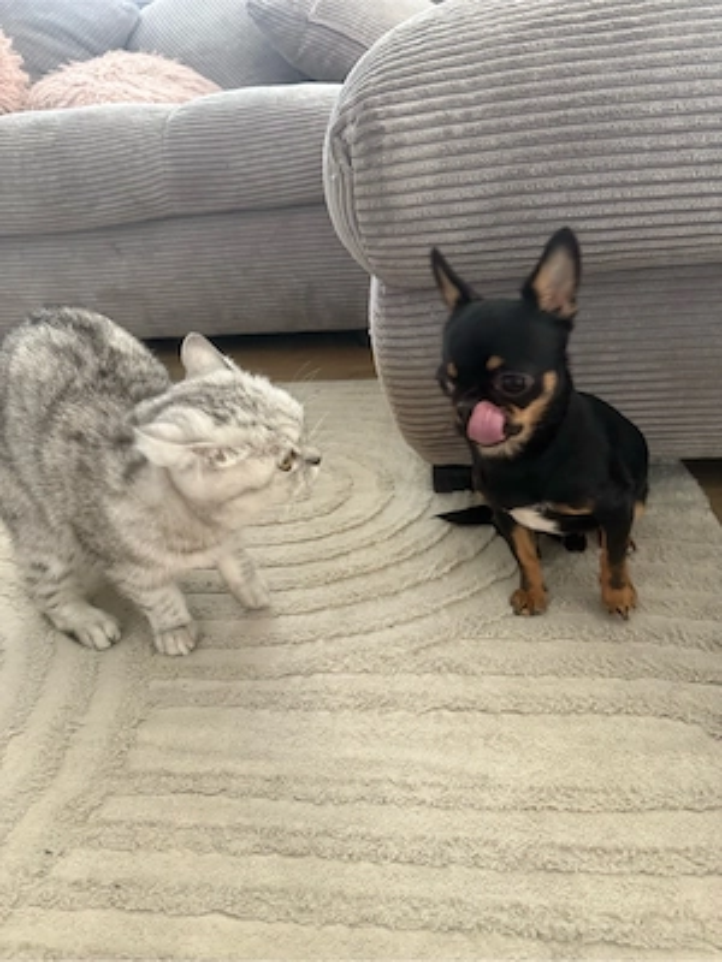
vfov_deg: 71.6
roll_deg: +5.6
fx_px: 667
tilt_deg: -28.5
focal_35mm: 24
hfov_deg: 56.8
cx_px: 361
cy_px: 481
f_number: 1.78
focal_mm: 6.76
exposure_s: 1/60
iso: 250
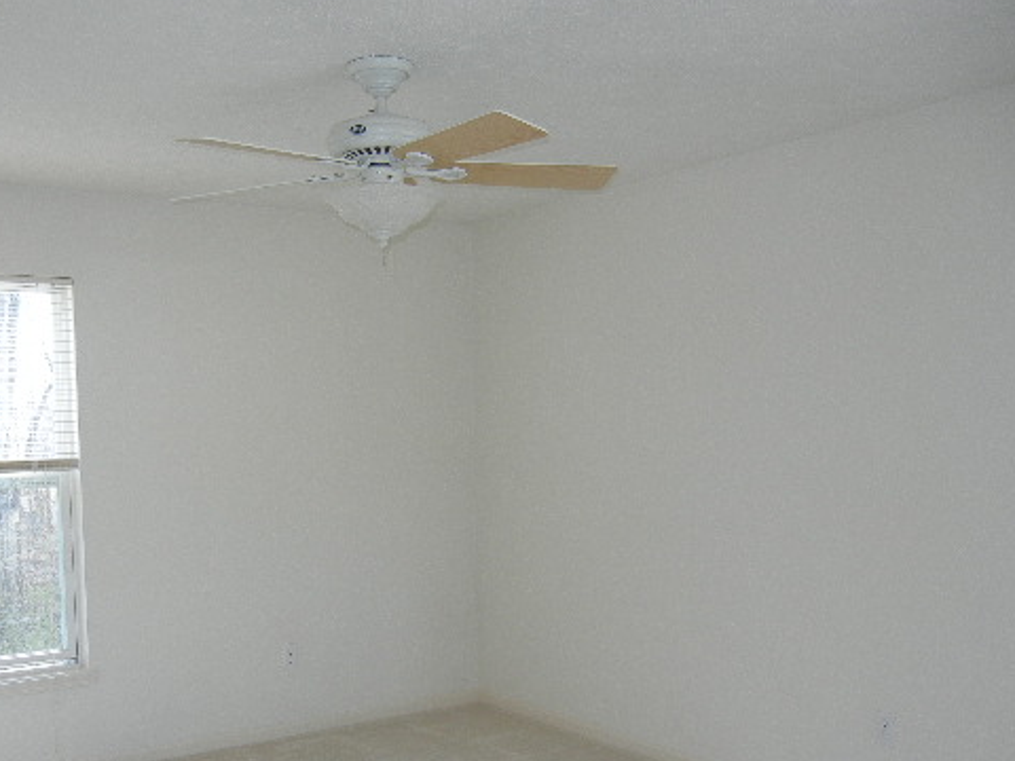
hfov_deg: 46.6
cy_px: 490
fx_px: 1173
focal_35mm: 40
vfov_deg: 35.7
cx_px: 410
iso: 160
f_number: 3.5
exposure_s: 1/56.4
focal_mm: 5.4
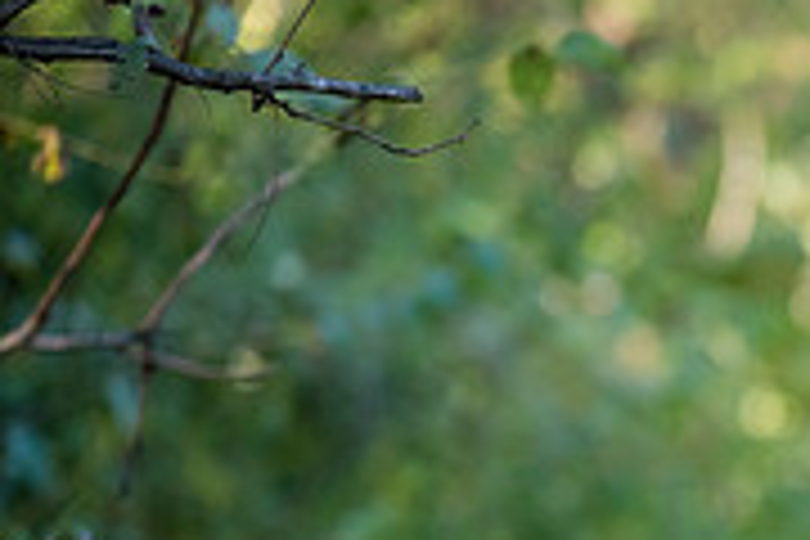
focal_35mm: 390
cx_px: 1269
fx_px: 8774
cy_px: 751
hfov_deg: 5.2
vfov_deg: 3.5
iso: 720
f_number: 4
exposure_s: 1/250
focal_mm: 120
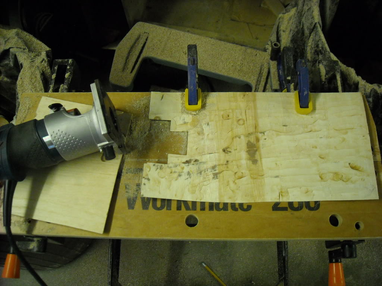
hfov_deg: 52.6
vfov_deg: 40.7
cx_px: 191
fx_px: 386
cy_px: 143
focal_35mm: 35
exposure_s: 1/31
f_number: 2.8
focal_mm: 5.7
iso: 400
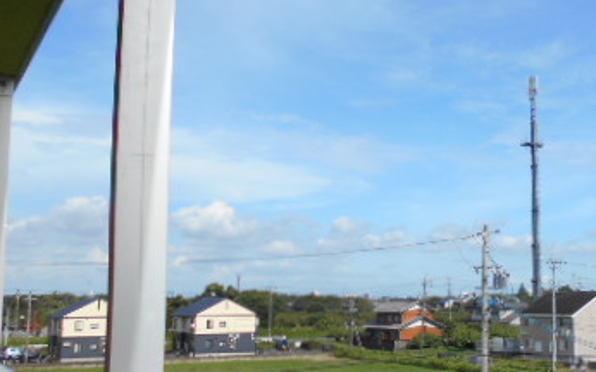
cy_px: 191
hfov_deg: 38.2
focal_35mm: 51
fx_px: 828
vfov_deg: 25.3
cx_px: 470
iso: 80
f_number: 3.2
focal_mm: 4.6
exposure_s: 1/1250
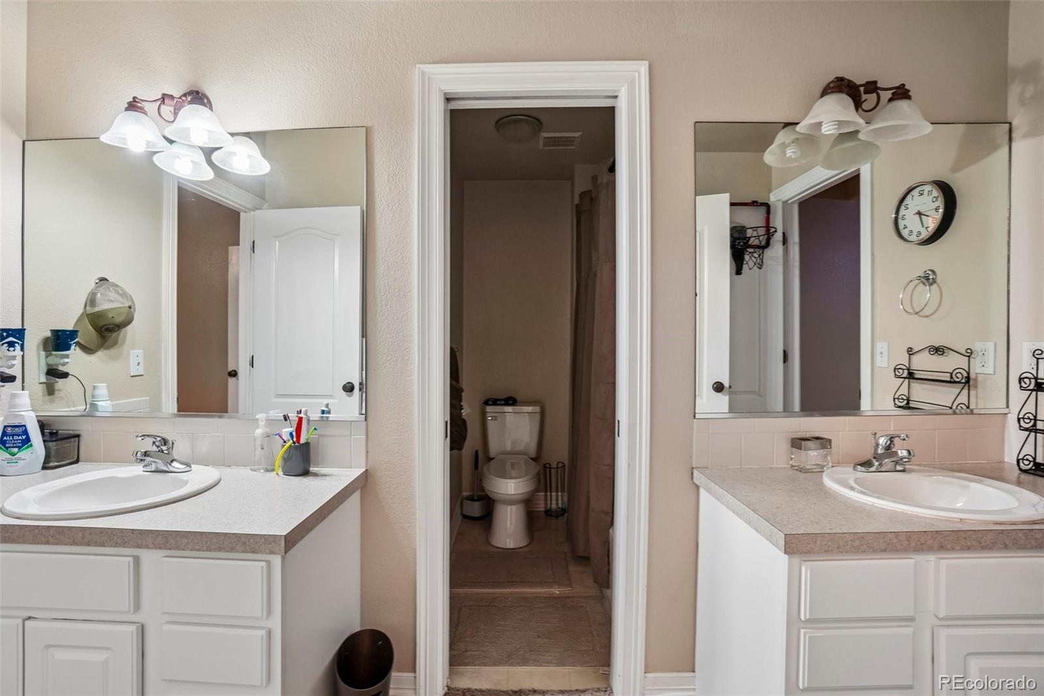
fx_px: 435
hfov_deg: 100.4
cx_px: 522
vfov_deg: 77.3
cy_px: 348
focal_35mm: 15
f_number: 8
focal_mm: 10
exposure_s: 1/5
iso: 400
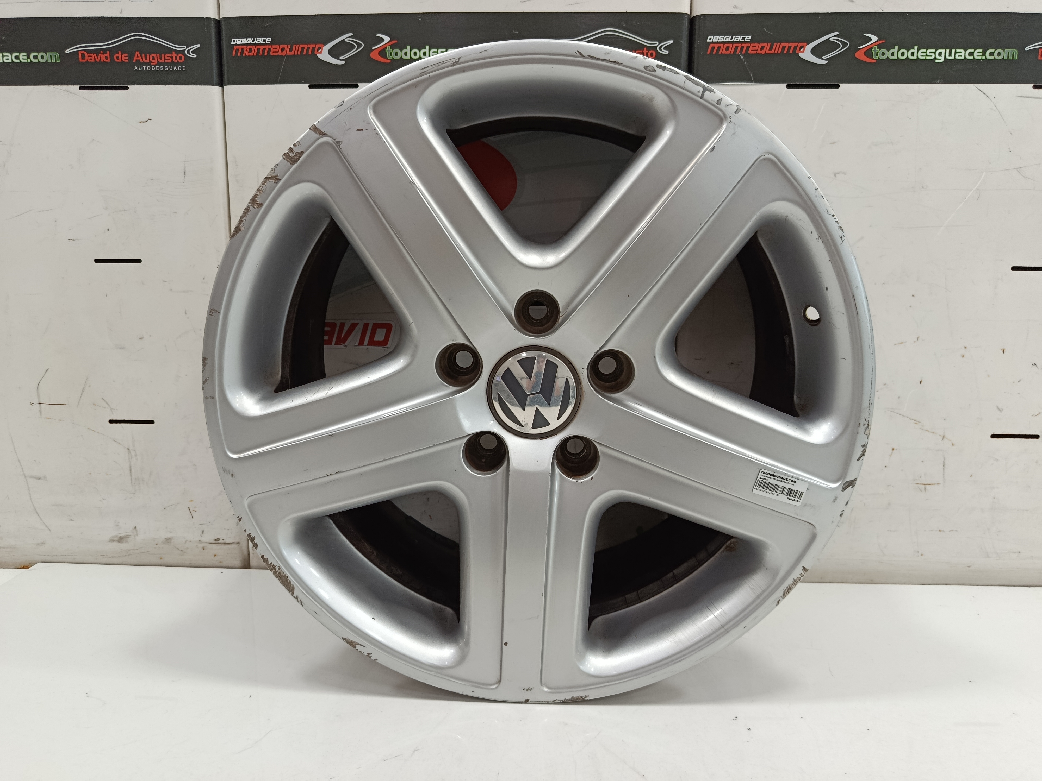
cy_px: 390
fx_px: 722
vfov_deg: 56.8
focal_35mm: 24
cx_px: 521
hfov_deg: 71.6
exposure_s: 1/50
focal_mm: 5.24
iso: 580
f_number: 1.7
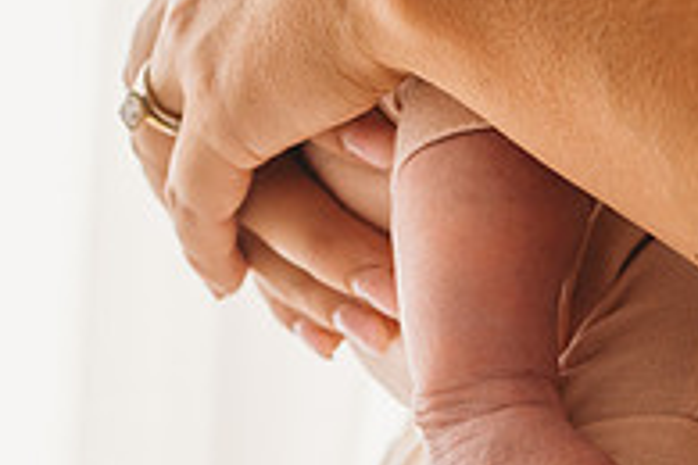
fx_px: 2675
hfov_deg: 14.8
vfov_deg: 9.7
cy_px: 681
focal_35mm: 138
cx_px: 214
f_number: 3.5
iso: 250
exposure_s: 1/50
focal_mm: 35
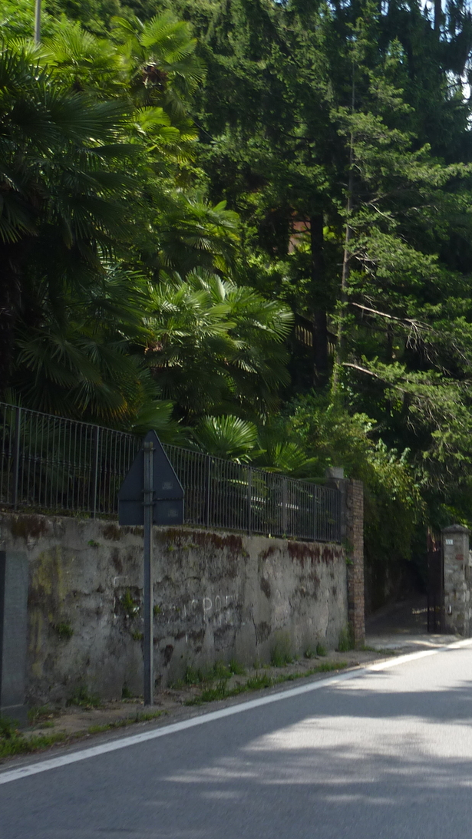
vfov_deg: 35.4
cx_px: 573
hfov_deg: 19.2
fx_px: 1312
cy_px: 438
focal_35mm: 59
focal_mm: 6.1
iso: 80
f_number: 4
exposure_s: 1/320
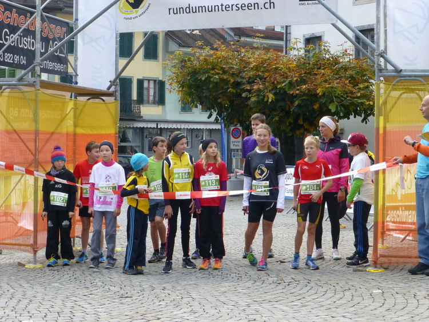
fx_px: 818
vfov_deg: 22.3
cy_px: 161
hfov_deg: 29.4
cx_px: 214
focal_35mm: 66
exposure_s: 1/160
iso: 400
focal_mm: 11.7
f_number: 4.9
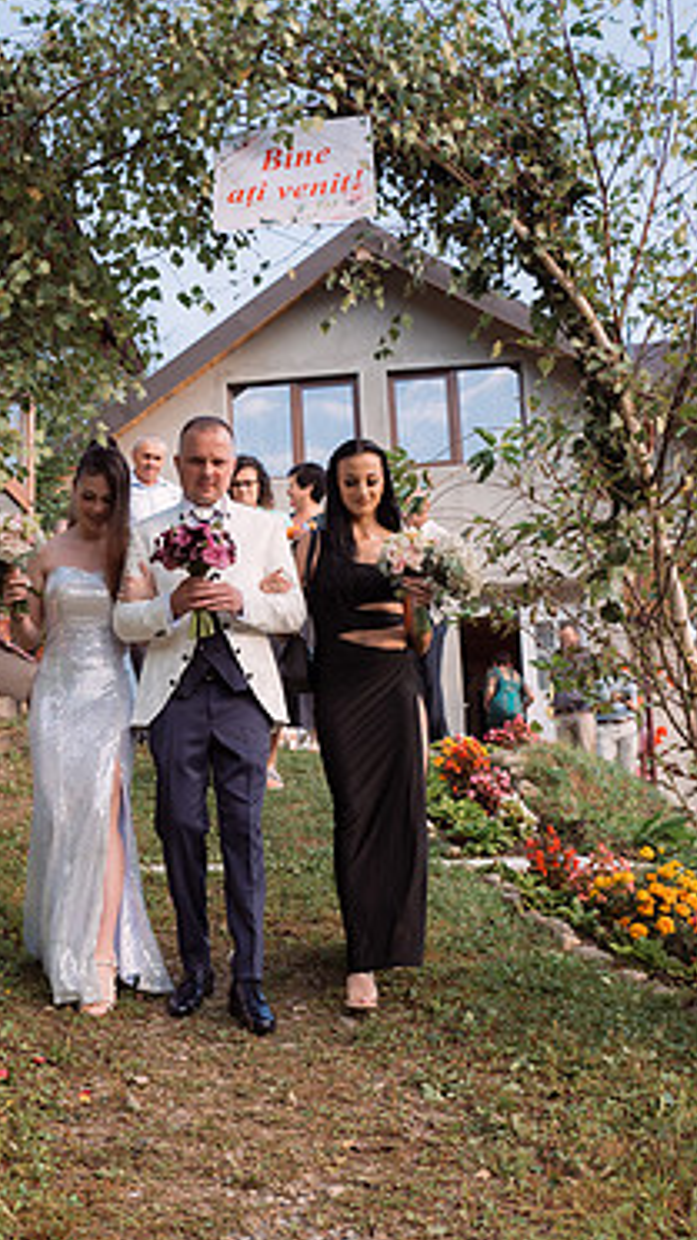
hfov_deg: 21.0
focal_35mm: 57
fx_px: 1875
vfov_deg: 36.6
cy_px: 570
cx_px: 220
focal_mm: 45
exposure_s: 1/500
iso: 250
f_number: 3.5
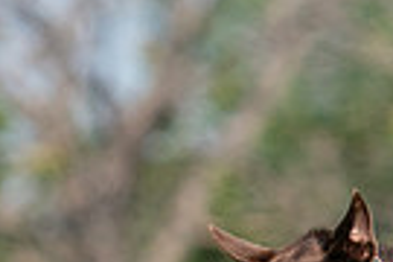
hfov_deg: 1.1
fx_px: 20544
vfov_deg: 0.7
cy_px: 511
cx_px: 259
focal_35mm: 1882
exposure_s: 1/4000
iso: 1600
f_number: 6.3
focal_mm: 437
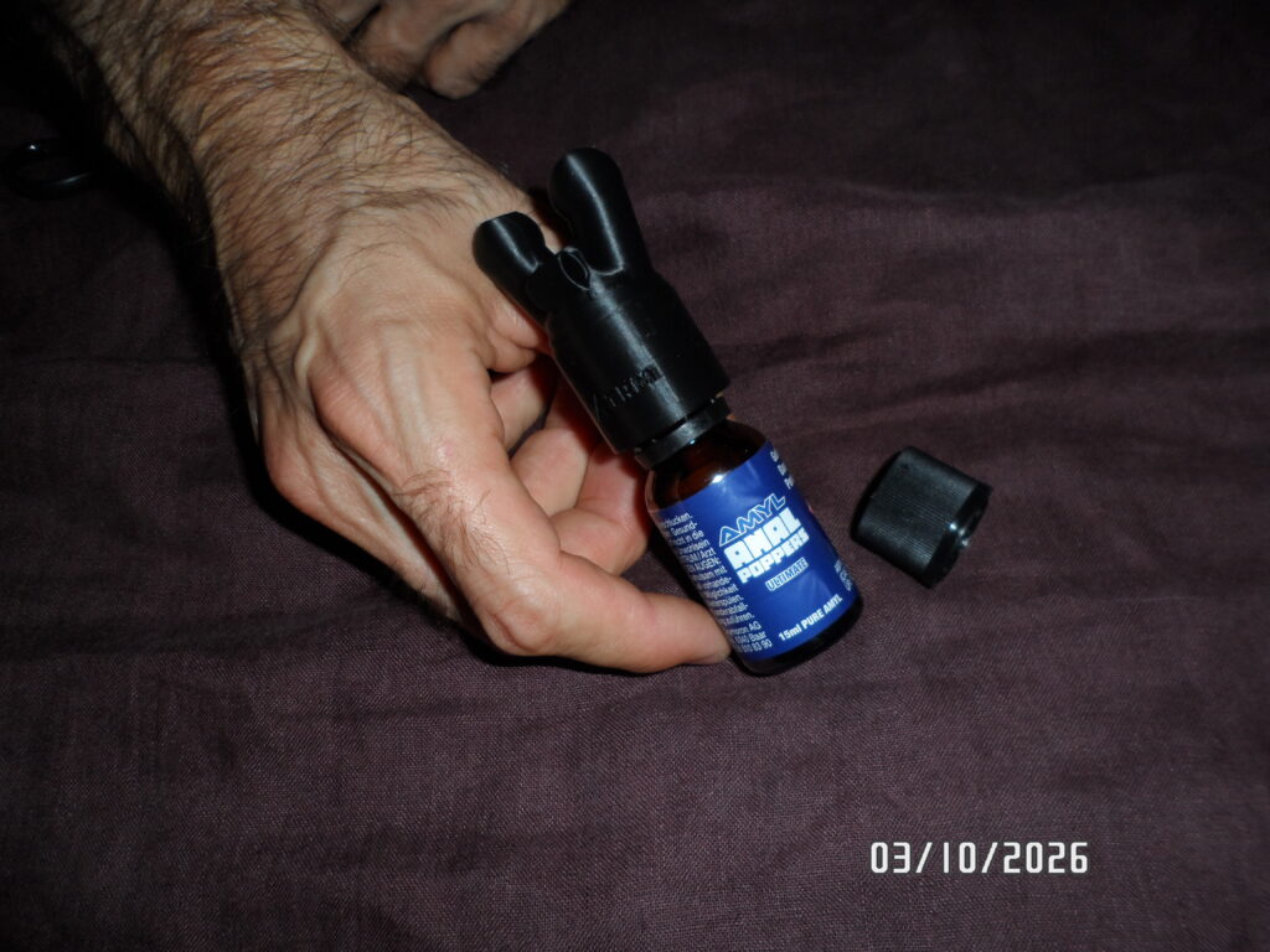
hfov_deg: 67.3
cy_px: 476
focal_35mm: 26
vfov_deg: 53.1
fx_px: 954
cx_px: 635
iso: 100
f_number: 9.4
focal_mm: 4.9
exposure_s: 1/30
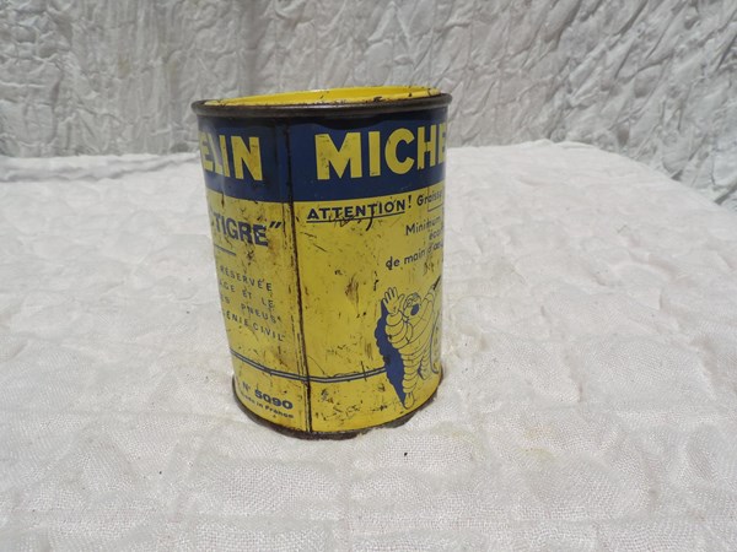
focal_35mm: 24
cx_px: 368
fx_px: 511
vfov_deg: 56.8
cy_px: 276
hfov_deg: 71.6
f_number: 4.2
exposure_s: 1/1600
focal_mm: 4.3
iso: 80
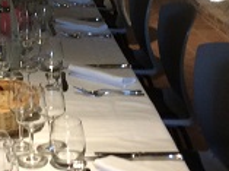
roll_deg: +0.9
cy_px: -35
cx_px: 7
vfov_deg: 12.9
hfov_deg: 17.4
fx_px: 733
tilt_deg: -10.2
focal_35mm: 111
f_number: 2.4
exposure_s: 1/24
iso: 100
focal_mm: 3.3
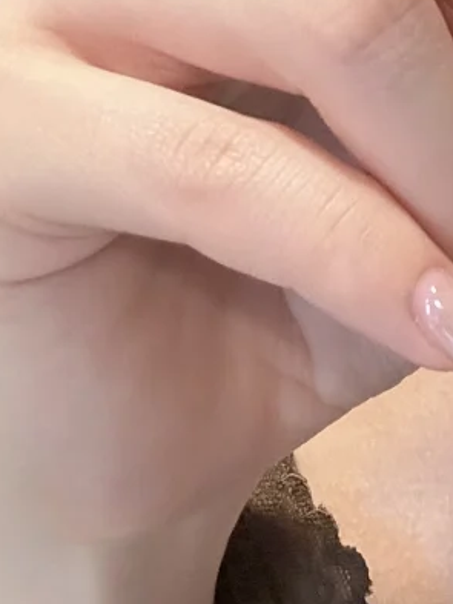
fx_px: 1918
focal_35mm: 110
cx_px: 769
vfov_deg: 16.9
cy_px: -164
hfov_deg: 12.5
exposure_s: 1/50
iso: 320
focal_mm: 2.69
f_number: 1.9
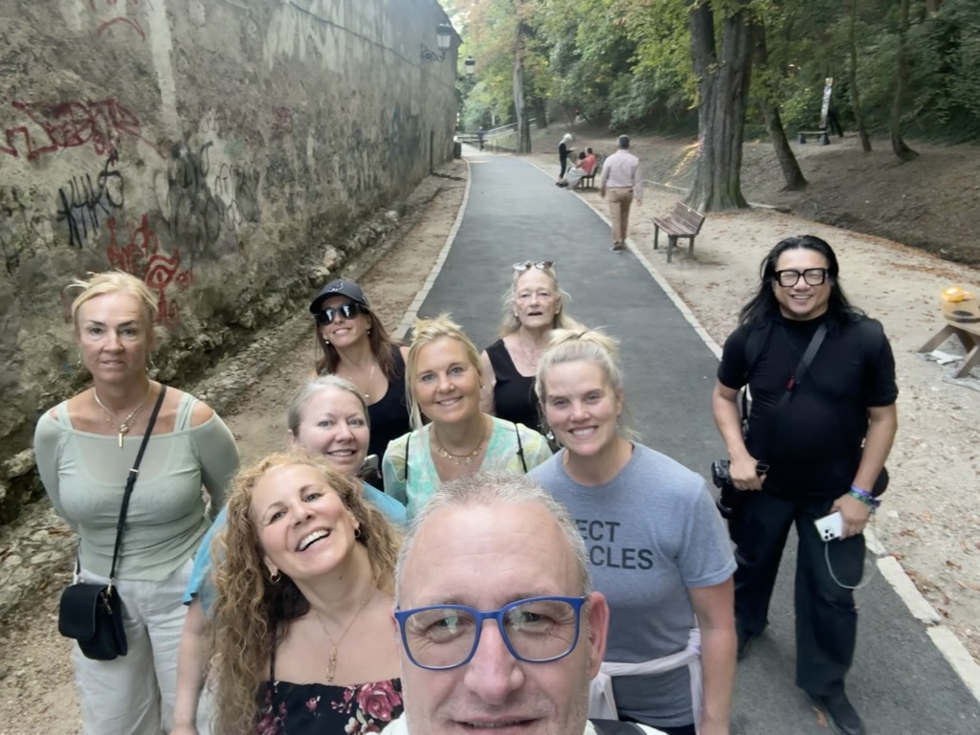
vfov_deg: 58.9
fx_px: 651
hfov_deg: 73.9
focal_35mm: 23
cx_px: 490
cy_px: 368
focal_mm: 2.69
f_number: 1.9
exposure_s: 1/87
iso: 80
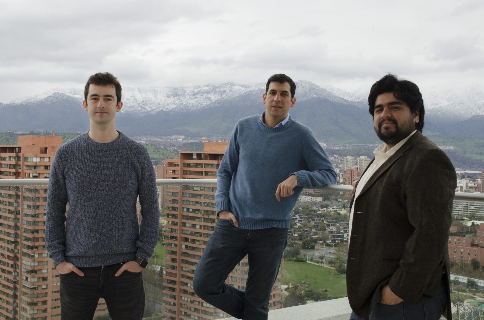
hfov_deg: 41.2
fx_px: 644
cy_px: 160
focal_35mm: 48
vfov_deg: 27.9
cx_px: 242
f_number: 11
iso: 400
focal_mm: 32
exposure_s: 1/350
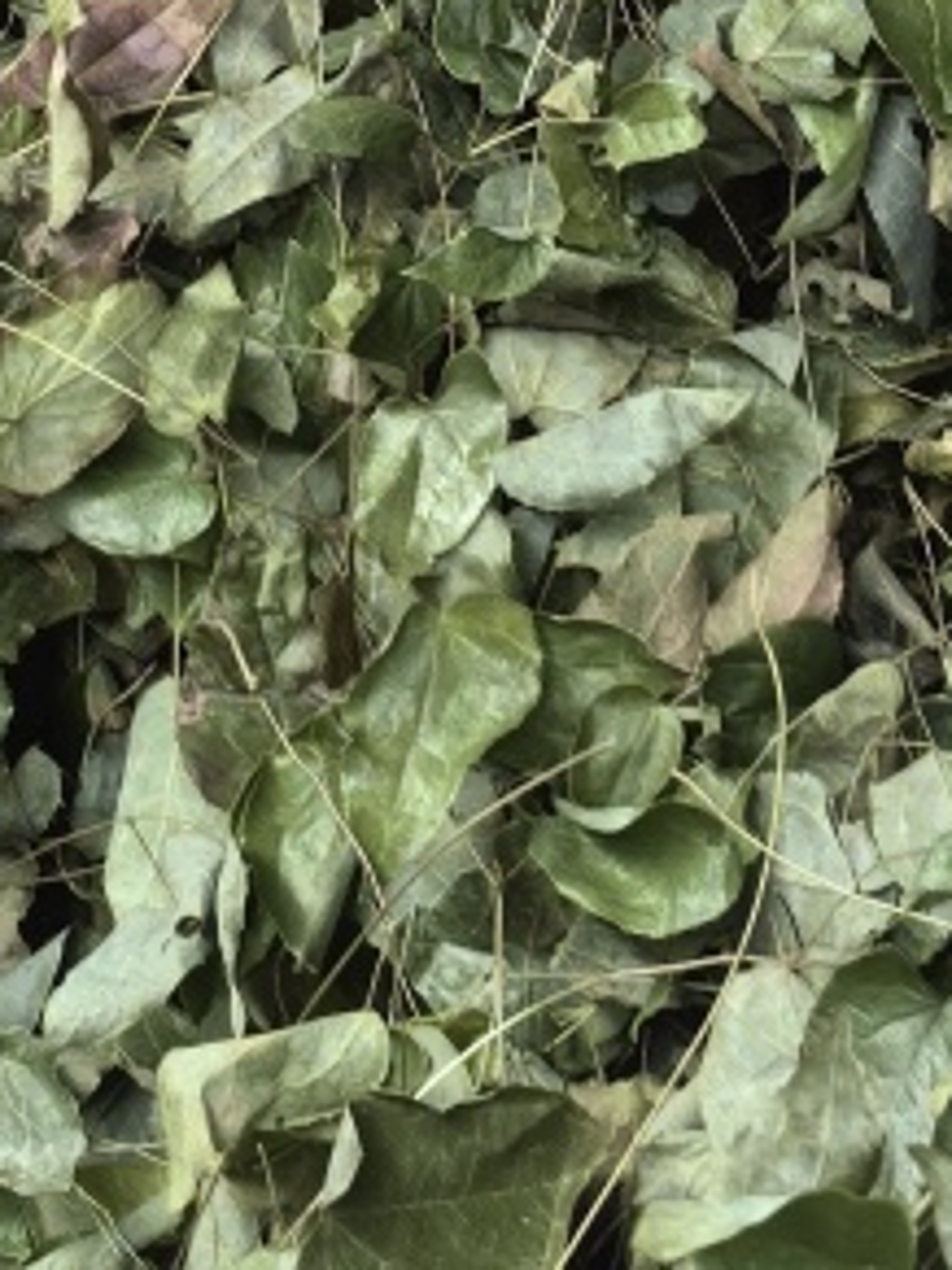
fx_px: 3633
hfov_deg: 14.9
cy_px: -801
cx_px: 485
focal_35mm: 99
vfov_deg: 17.3
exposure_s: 1/33.3
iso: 500
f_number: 1.4
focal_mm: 5.72
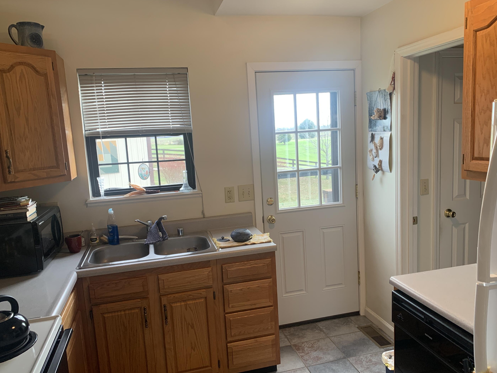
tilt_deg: -9.3
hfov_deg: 63.4
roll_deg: +1.8
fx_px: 402
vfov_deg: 49.7
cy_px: 193
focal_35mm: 28
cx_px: 252
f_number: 1.8
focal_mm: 4.25
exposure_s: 1/60
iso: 50
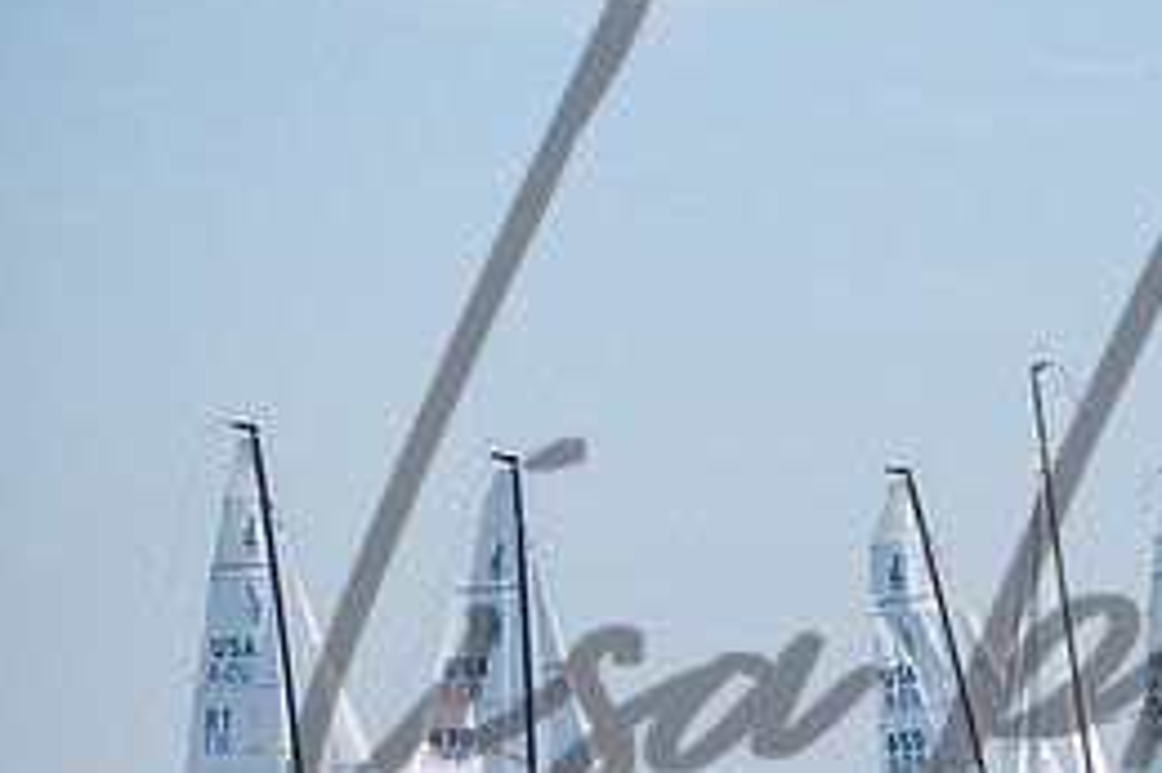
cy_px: 623
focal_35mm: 288
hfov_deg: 7.1
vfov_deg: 4.8
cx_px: 1287
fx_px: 9290
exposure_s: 1/1000
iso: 200
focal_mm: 86
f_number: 6.3
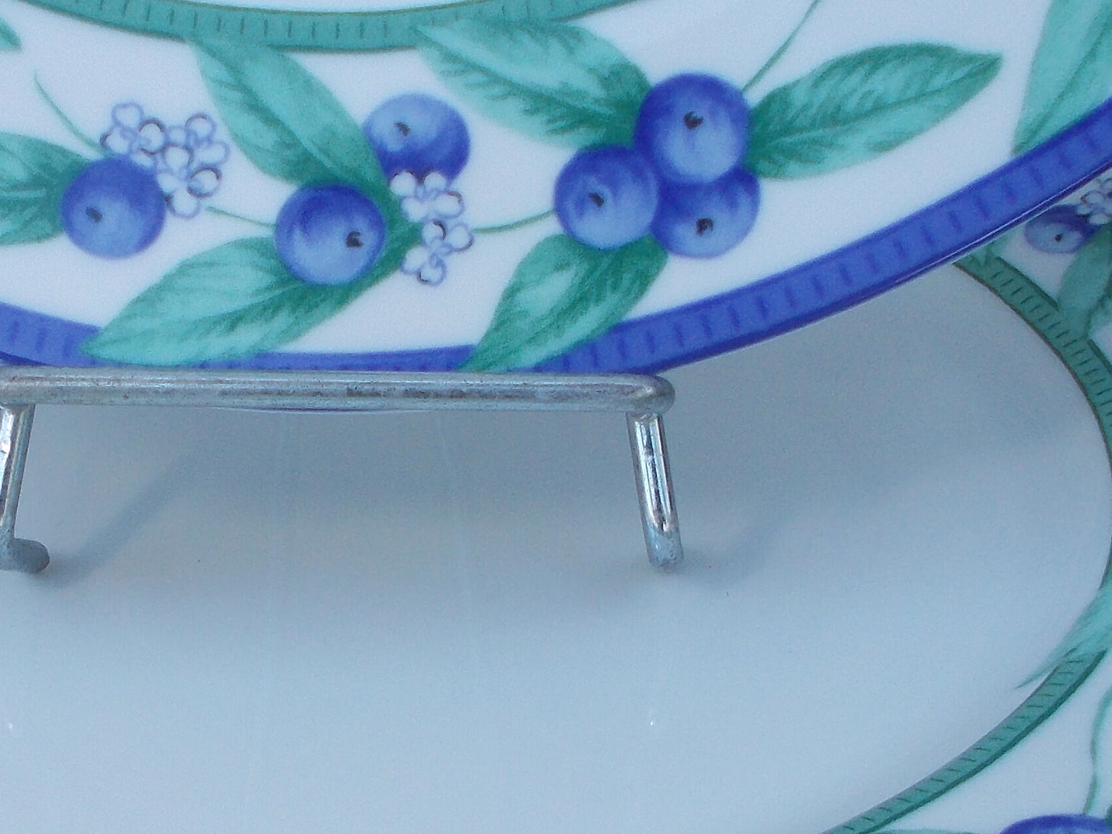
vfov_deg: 17.8
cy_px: 700
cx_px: 224
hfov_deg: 23.5
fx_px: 2634
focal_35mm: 82
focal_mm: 5.3
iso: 80
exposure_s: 1/100
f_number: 3.4
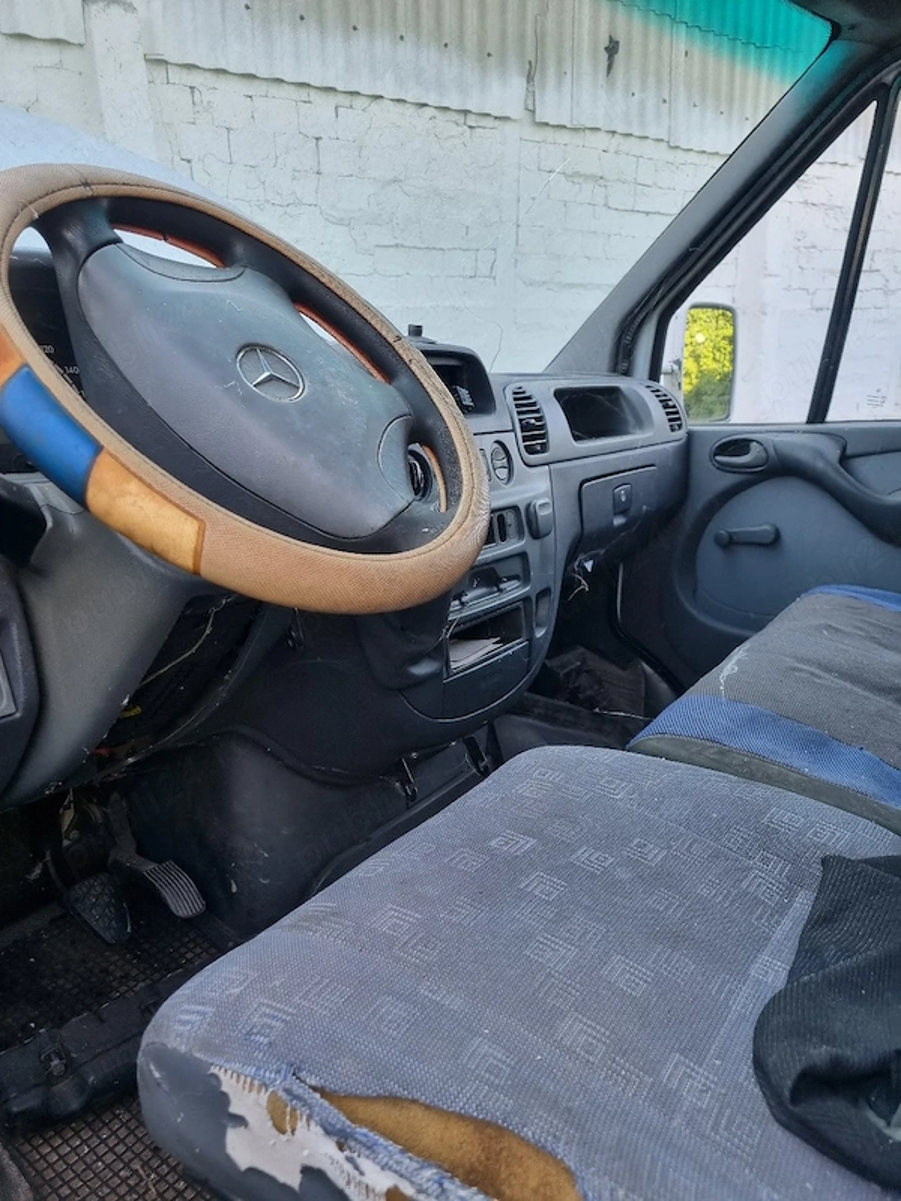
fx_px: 902
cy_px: 600
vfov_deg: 67.3
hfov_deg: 53.1
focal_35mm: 26
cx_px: 450
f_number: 1.8
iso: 50
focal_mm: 5.4
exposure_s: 1/127
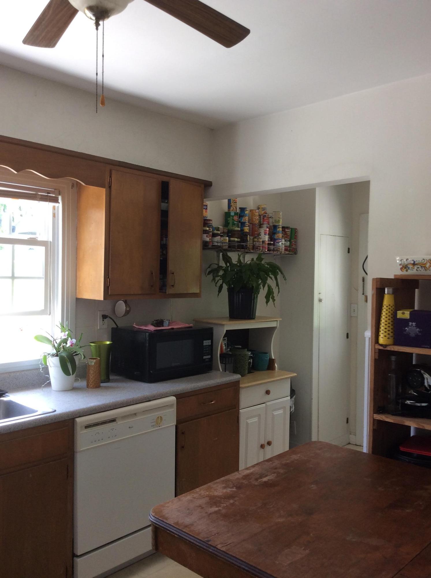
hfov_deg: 44.0
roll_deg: -1.6
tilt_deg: -1.8
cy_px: 289
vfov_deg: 56.9
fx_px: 533
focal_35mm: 32
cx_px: 216
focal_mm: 3.3
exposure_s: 1/40
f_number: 2.4
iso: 40
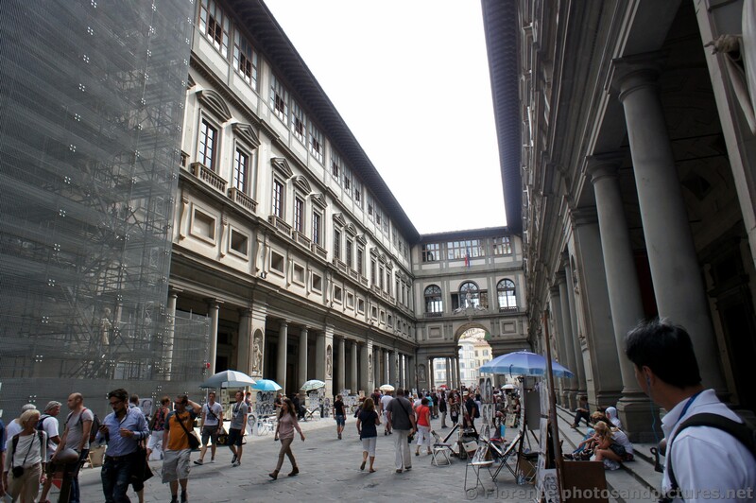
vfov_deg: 53.1
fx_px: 504
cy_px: 252
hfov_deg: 73.8
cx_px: 378
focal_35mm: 24
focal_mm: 16
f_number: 5
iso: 200
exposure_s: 1/250
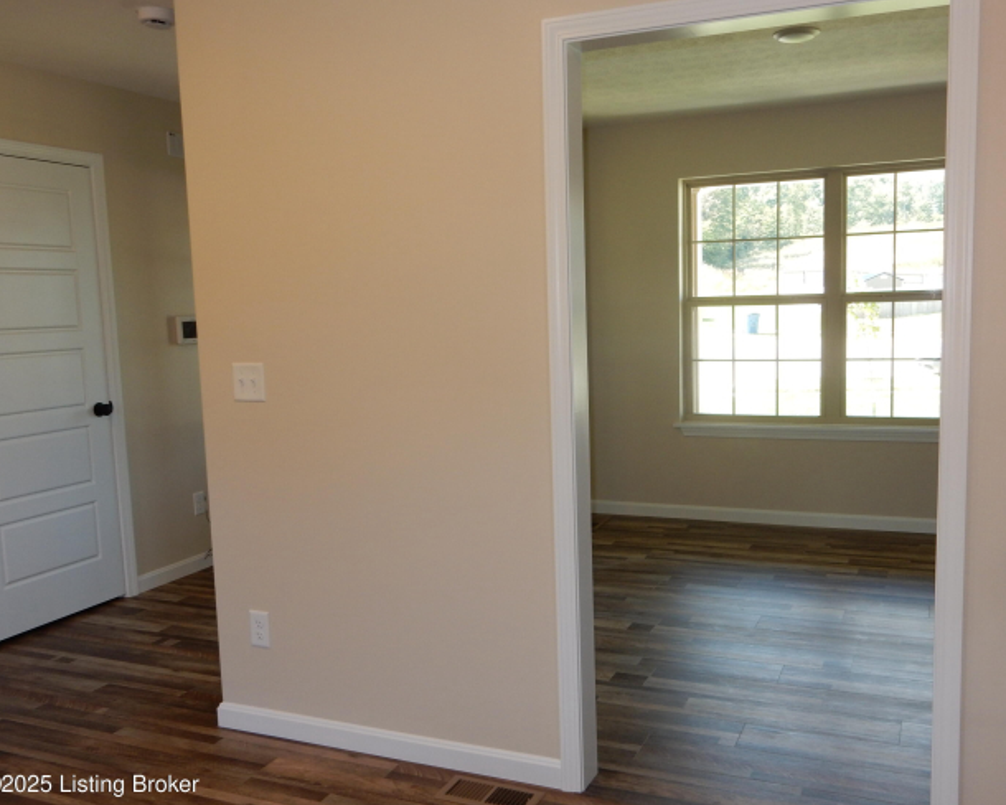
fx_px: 953
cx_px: 532
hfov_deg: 55.6
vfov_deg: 45.8
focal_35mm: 32
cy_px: 409
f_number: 4
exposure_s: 1/40
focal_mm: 5.4
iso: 125
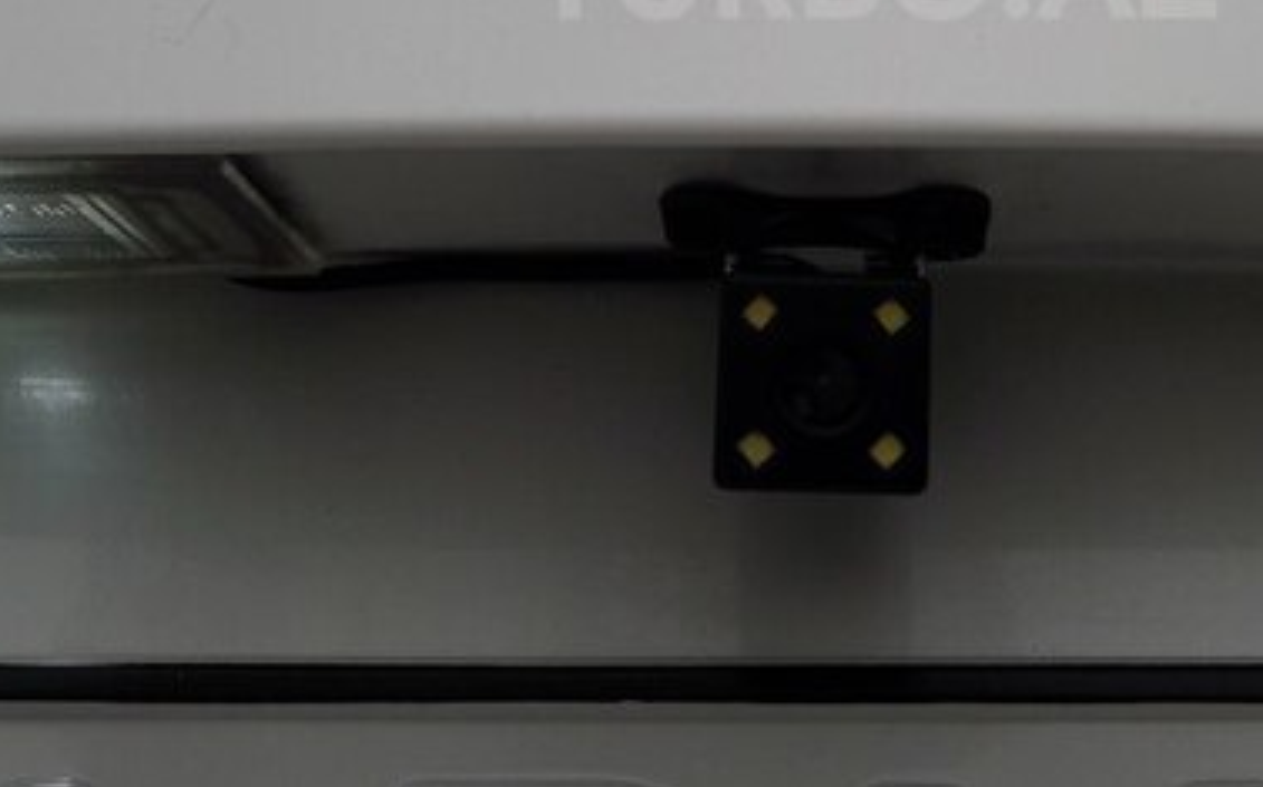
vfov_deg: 23.6
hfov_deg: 38.3
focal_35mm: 52
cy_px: -32
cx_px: 874
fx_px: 1789
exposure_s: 1/1255
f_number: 1.9
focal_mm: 3.7
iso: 40
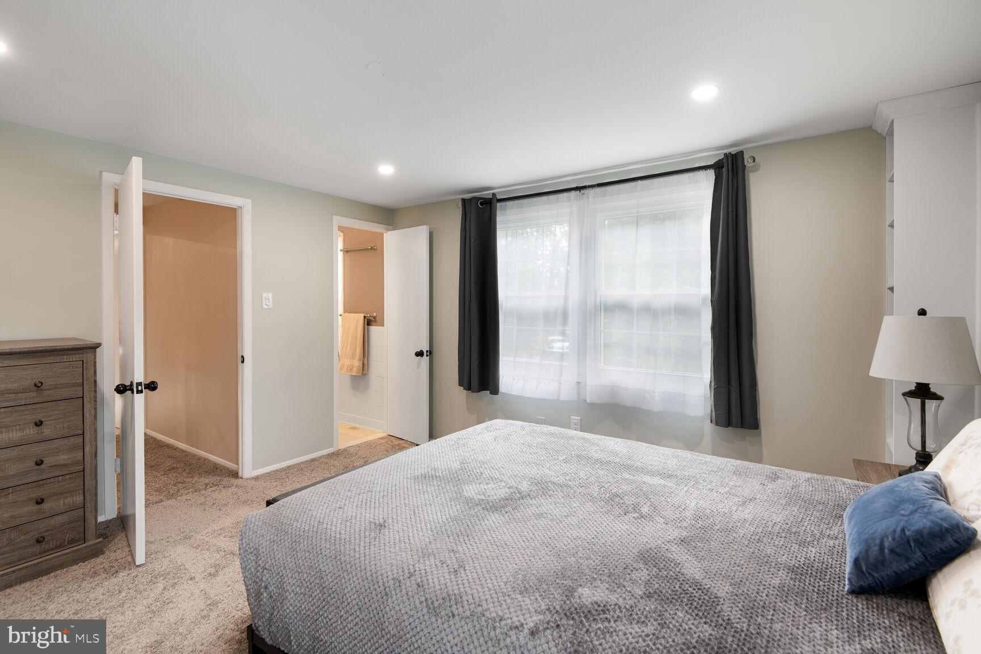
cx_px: 490
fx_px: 436
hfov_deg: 96.7
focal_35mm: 16
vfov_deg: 73.7
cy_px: 327
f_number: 8
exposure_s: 1/13
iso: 200
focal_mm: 16
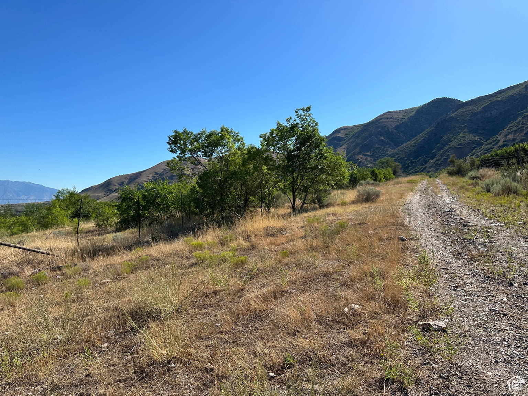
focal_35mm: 24
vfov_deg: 56.8
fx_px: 366
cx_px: 264
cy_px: 198
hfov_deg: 71.6
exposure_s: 1/5000
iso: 80
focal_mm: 6.86
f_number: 1.78
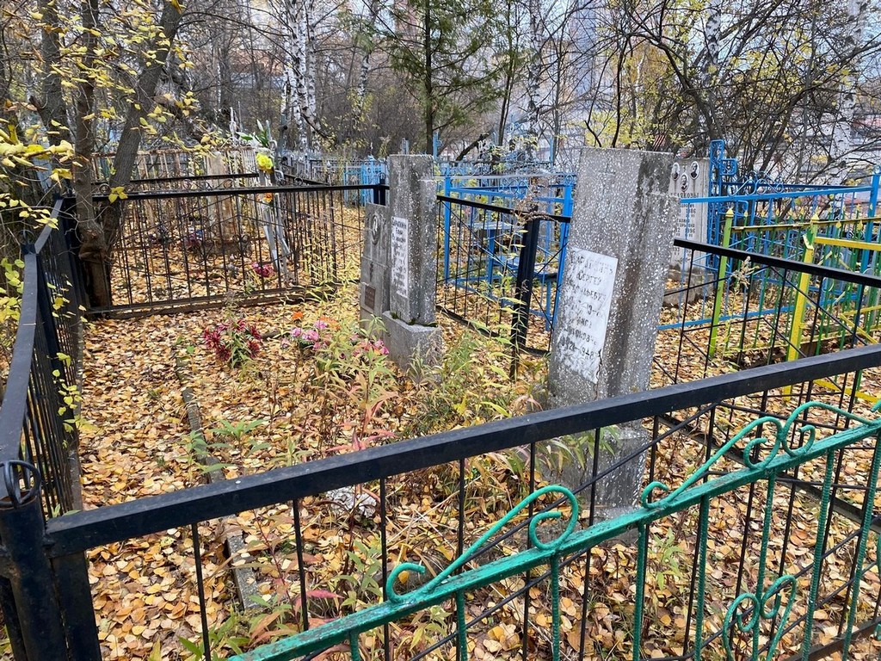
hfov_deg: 67.3
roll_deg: +1.8
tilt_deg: -11.1
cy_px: 330
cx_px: 440
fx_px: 662
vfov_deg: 53.1
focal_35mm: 26
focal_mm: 4.25
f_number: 1.8
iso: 80
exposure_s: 1/121
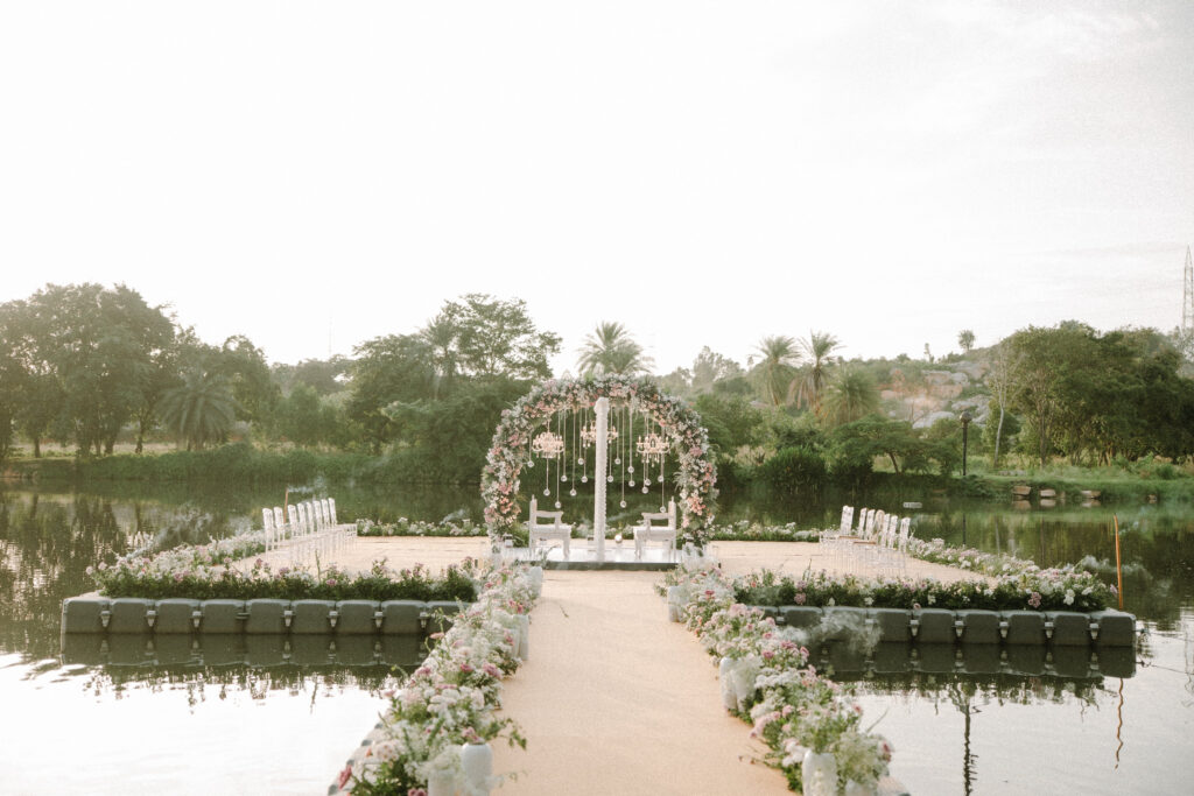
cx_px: 597
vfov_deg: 33.4
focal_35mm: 40
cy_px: 398
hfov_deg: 48.5
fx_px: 1327
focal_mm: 40
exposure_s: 1/640
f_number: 2
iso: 160
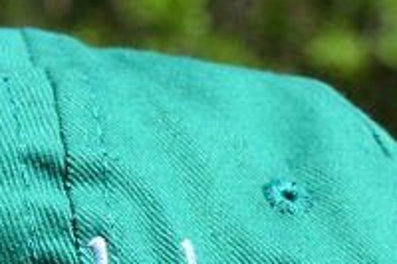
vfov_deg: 4.7
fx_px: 3140
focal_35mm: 285
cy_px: 526
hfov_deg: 7.2
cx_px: 50
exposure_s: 1/400
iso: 200
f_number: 10
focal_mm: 38
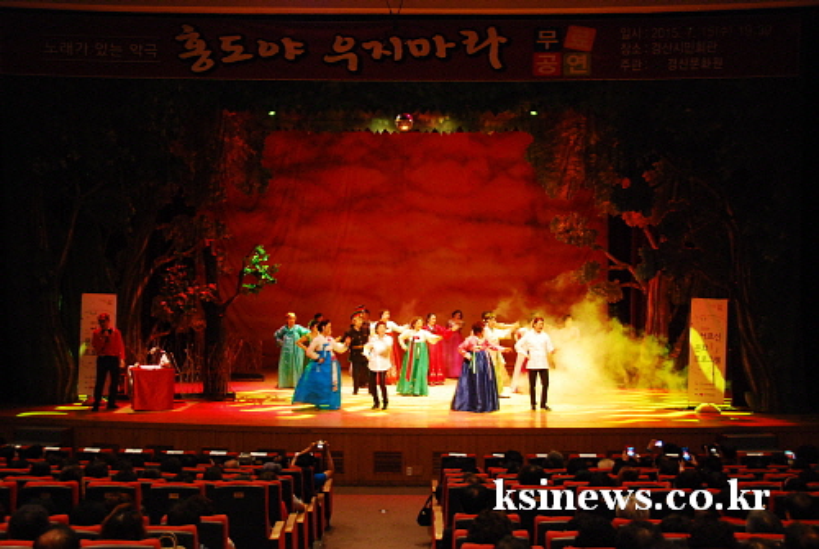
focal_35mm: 44
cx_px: 410
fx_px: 991
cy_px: 274
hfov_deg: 44.9
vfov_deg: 30.9
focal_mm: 29
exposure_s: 1/10
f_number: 4.2
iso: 1250
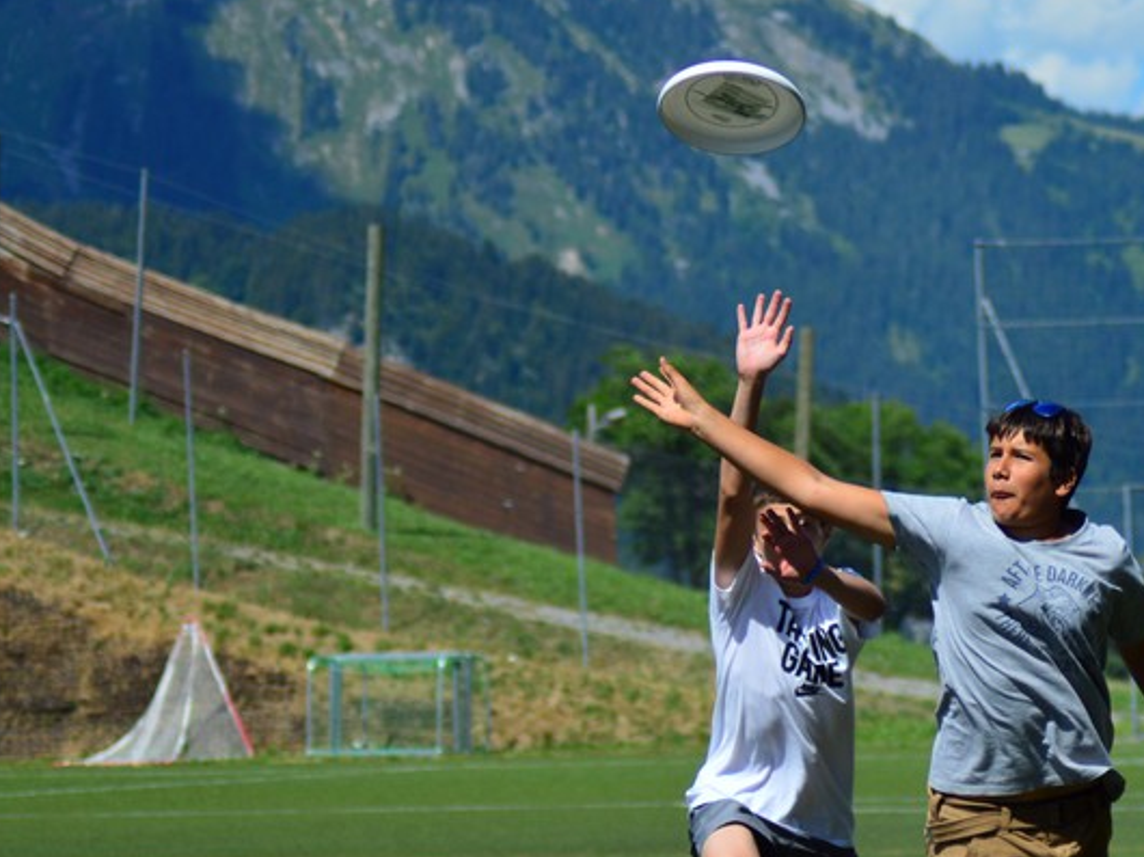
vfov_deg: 7.6
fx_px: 6442
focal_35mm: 195
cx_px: 967
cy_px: 677
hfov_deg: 10.1
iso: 200
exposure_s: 1/2500
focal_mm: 70
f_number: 4
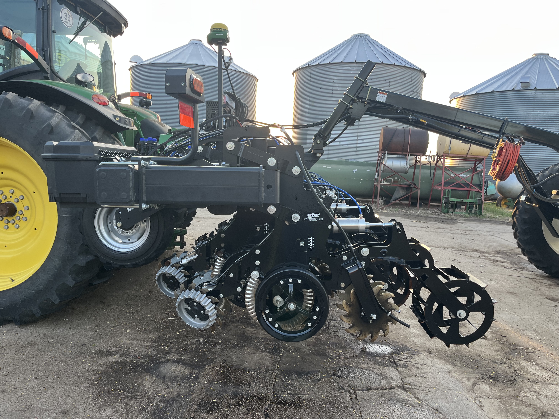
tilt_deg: -8.0
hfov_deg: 67.3
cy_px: 210
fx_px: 420
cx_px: 280
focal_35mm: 26
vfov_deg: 53.1
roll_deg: -2.8
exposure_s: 1/122
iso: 40
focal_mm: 5.1
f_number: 1.6
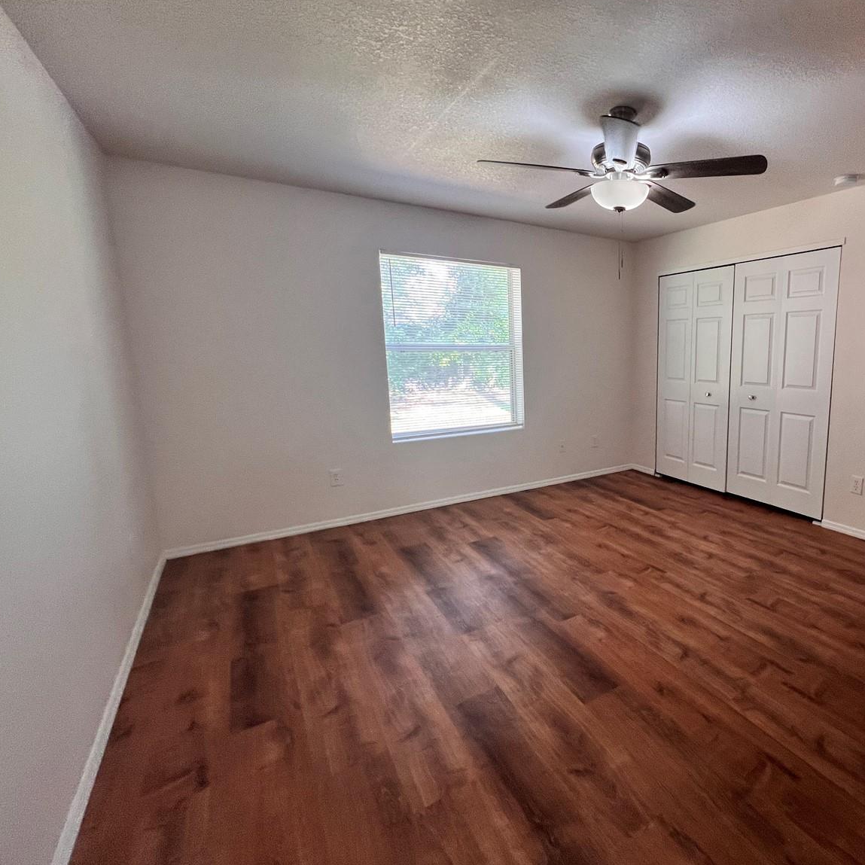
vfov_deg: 87.4
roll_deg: -0.2
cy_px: 420
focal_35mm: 16
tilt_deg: -8.4
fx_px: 452
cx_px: 590
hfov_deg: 83.8
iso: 160
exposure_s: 1/60
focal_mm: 1.57
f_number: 1.8
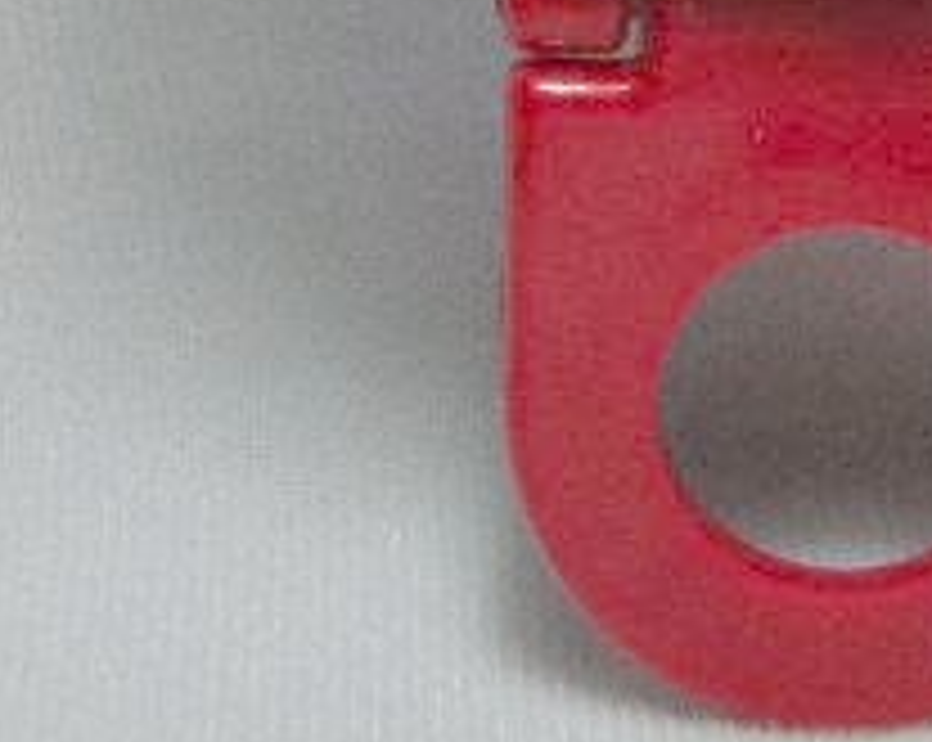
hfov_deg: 13.0
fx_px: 4049
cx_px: 864
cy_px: -630
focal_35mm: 147
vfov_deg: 9.9
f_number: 3.2
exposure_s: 1/59.1
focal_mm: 8
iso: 50
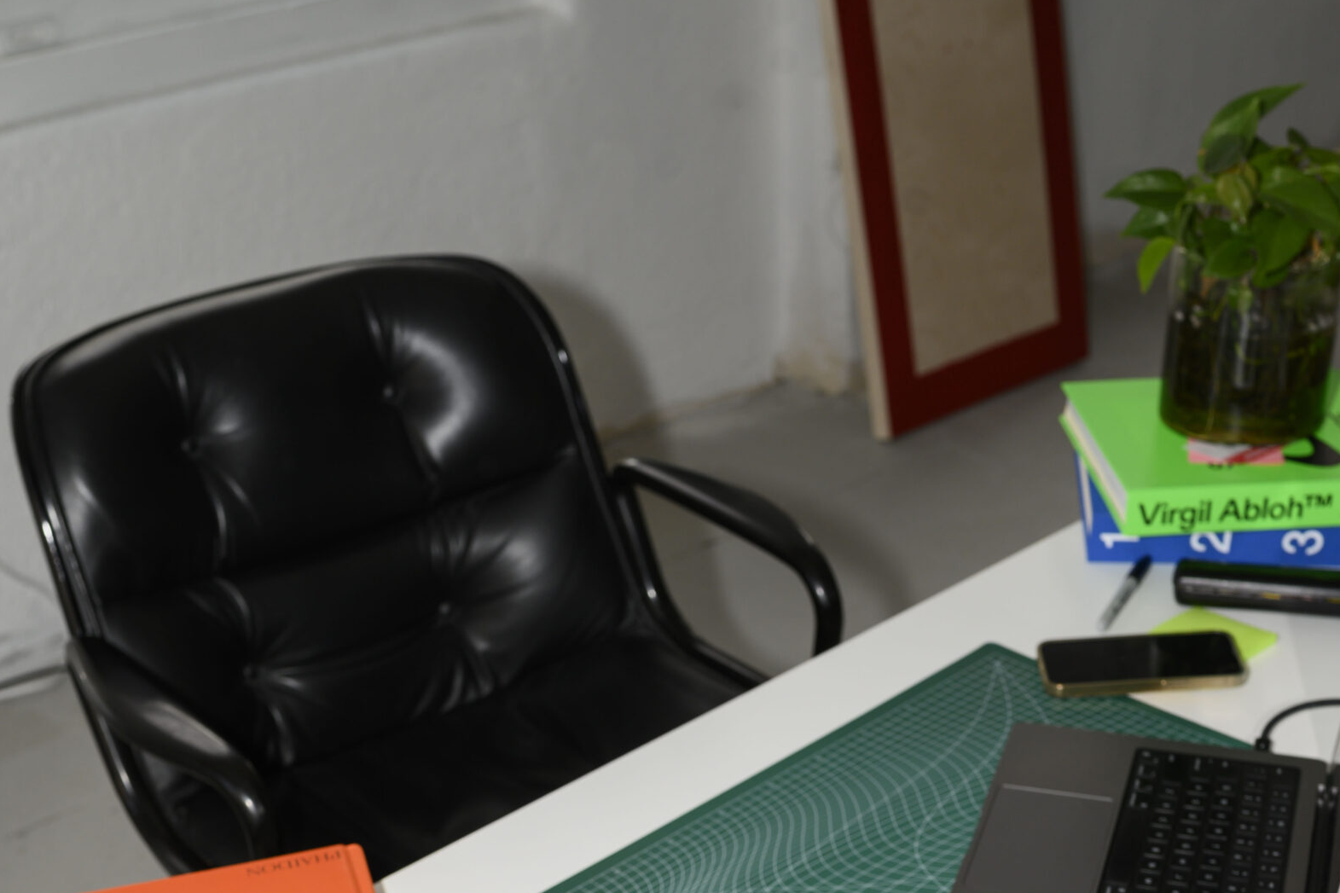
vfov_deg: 22.1
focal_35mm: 57
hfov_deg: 35.0
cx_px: 718
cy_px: 1054
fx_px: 2121
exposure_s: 1/200
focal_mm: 35
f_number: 5.6
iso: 400
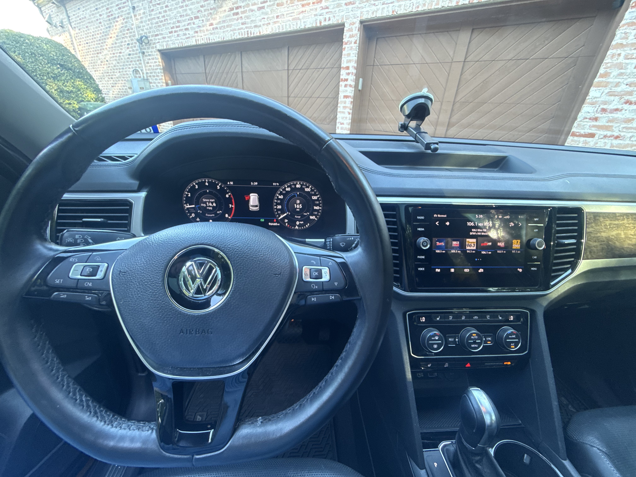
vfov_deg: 85.7
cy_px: 238
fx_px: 257
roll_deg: -3.4
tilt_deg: -25.4
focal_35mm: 14
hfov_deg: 102.1
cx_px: 318
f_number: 2.2
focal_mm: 2.22
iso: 320
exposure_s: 1/56
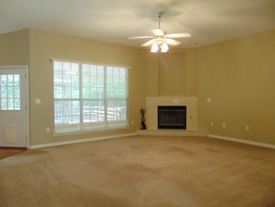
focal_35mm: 25
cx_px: 138
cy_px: 104
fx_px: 199
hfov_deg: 69.4
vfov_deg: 54.9
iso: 250
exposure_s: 1/30
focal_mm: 4.5
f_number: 3
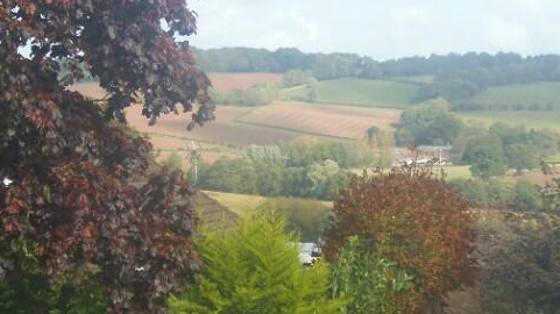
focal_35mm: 130
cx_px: 340
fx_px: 1929
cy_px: 212
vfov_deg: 9.3
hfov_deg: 16.5
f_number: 3.9
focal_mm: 10.4
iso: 64
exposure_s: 1/160
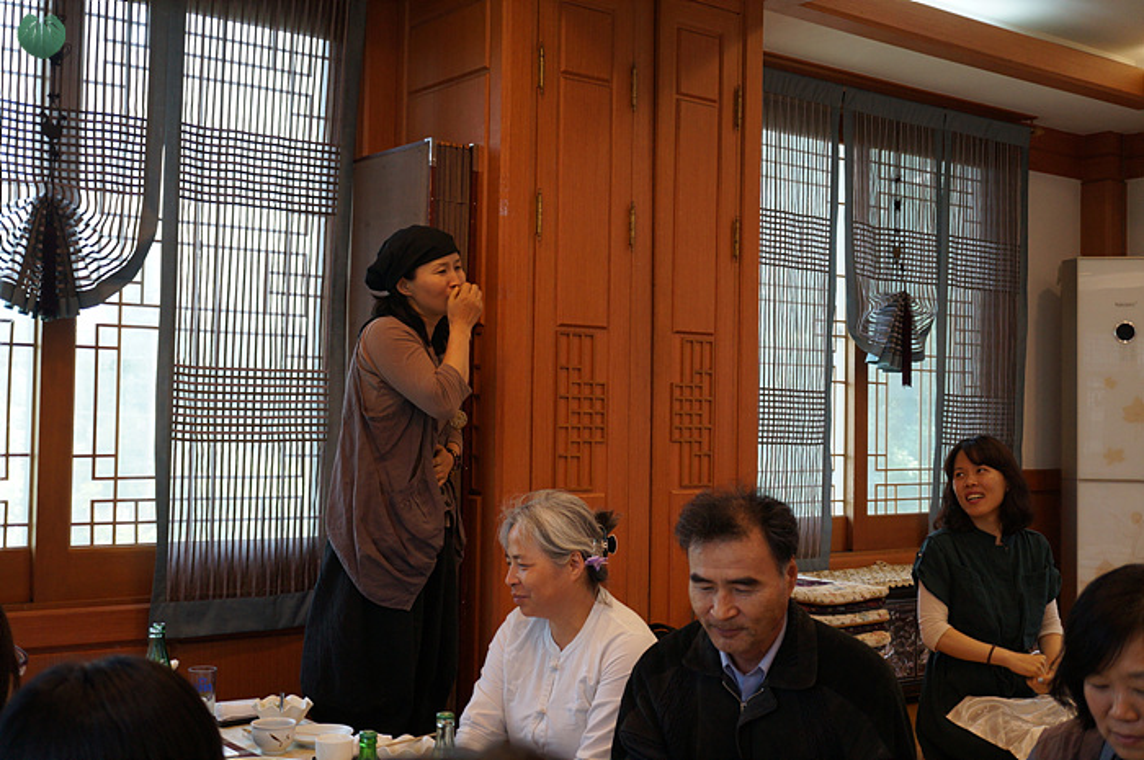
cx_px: 572
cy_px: 380
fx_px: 1428
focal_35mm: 45
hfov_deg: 43.6
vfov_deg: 29.8
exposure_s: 1/160
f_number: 4
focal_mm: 30
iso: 640
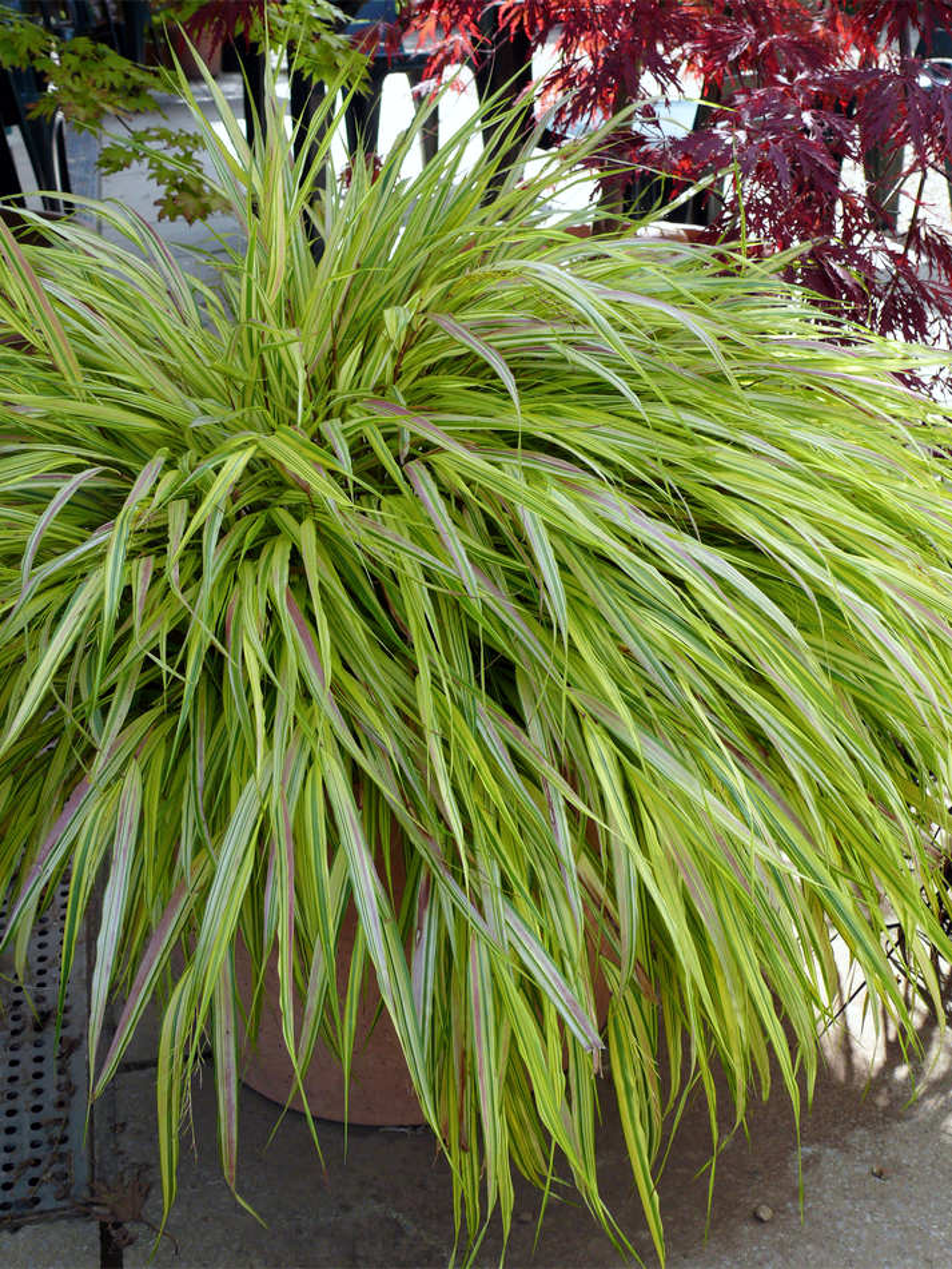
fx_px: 1356
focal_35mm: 37
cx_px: 476
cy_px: 634
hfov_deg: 38.7
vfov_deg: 50.1
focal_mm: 7.4
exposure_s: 1/320
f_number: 3.6
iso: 100
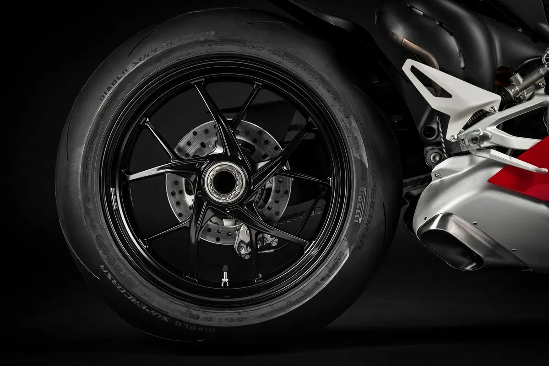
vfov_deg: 26.0
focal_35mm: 52
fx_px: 793
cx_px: 274
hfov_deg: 38.2
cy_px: 183
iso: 100
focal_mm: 52
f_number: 6.3
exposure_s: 1/250
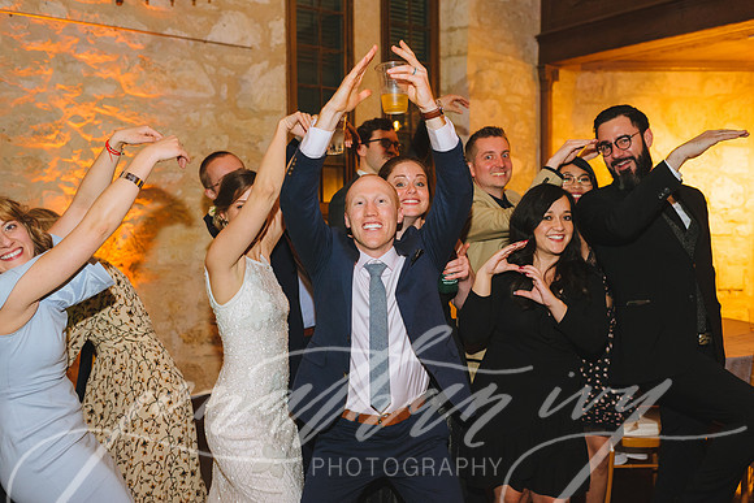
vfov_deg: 37.9
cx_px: 377
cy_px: 252
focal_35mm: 35
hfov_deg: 54.4
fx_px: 733
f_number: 3.5
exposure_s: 1/160
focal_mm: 35
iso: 1600
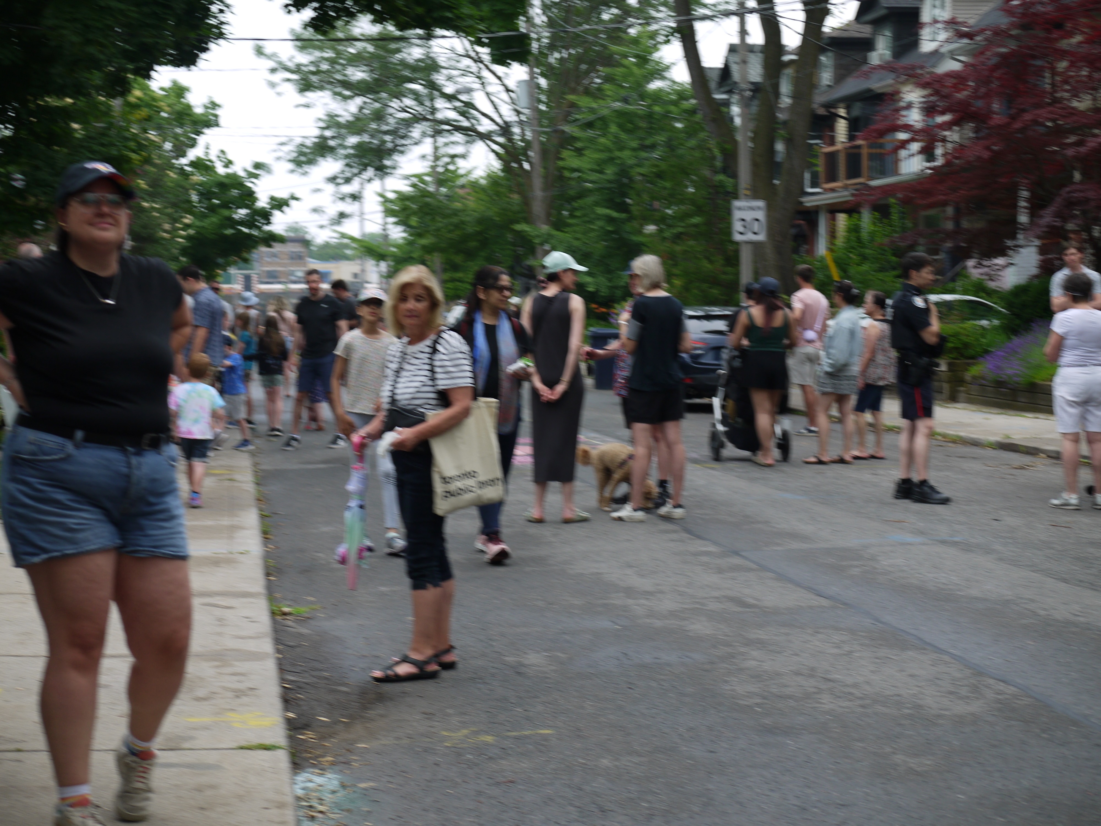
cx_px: 550
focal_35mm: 70
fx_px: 2226
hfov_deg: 27.8
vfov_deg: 21.0
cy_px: 413
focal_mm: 35
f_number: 4
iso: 100
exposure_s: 1/320
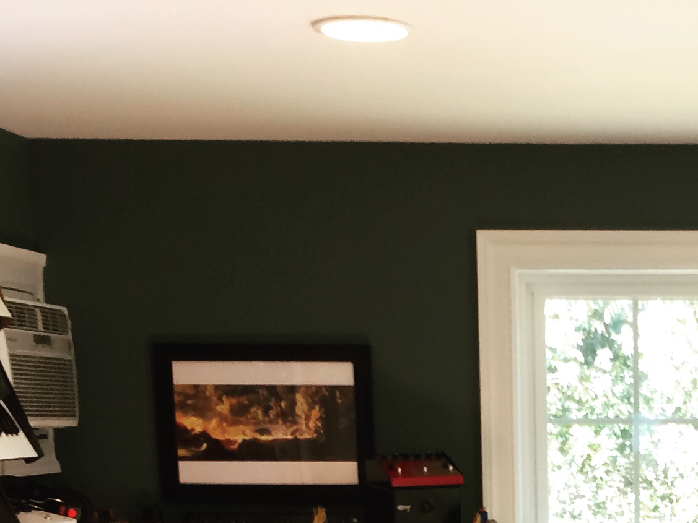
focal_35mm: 84
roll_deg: +0.7
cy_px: 738
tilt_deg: -11.5
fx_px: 1694
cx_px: 702
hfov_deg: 22.4
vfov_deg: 16.3
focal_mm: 4.15
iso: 50
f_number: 2.2
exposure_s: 1/30
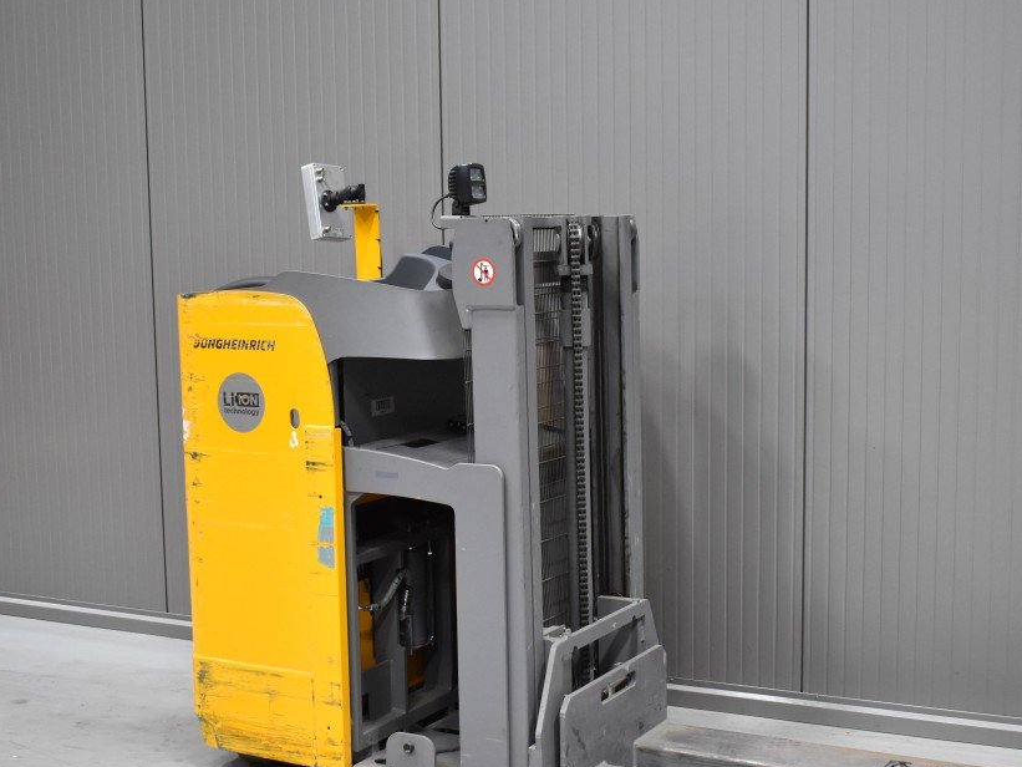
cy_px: 472
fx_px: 1556
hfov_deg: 36.3
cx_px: 556
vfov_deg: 27.6
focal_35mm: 53
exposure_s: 1/60
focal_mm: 25
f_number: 4
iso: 1250
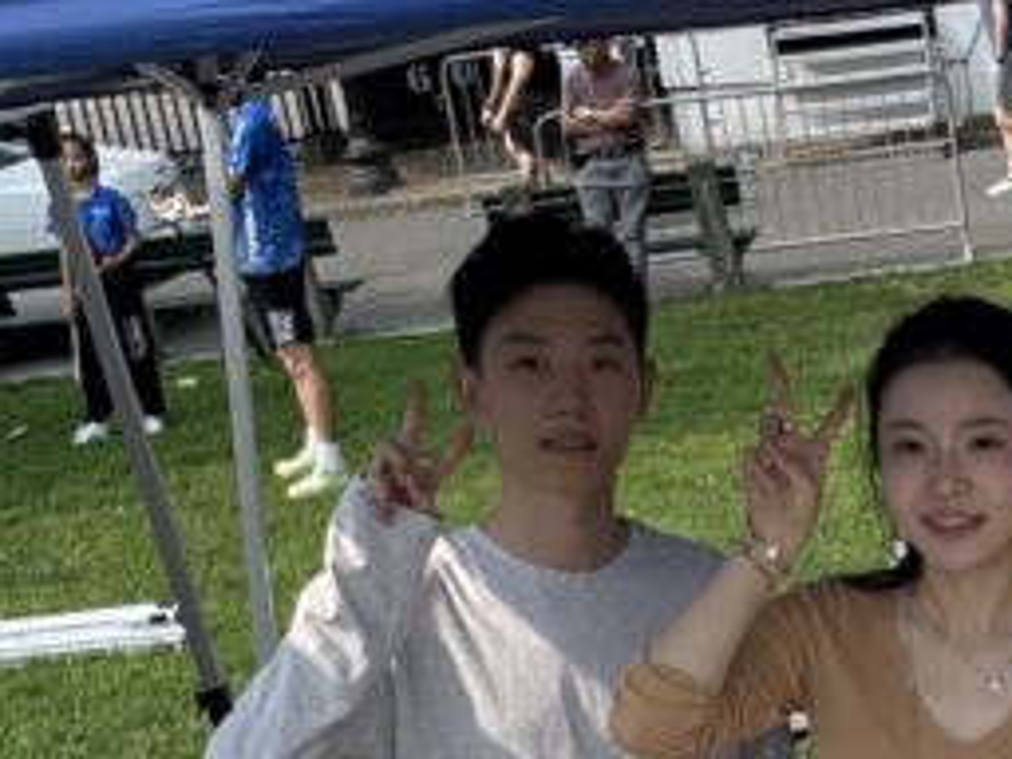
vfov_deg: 15.5
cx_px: 1198
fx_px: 2690
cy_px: 917
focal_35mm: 92
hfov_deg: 20.1
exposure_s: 1/794
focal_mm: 2.69
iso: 25
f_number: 1.9
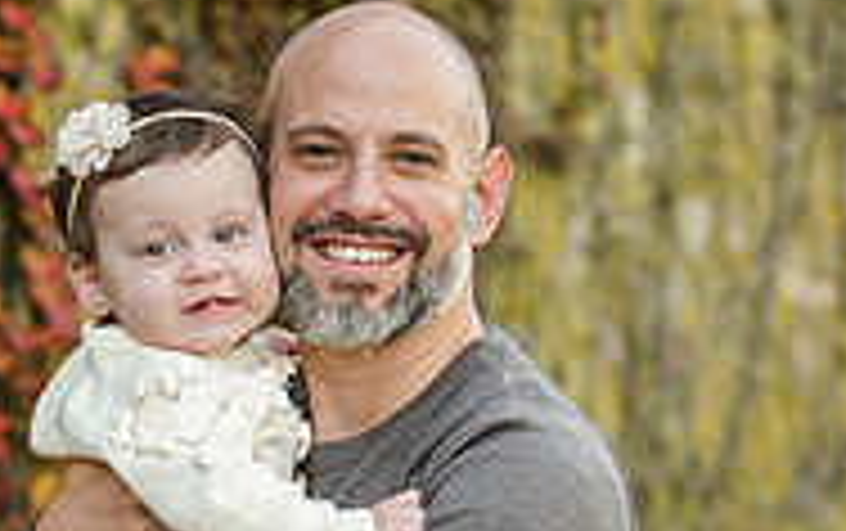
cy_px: 328
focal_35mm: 195
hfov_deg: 10.7
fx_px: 4501
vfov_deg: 6.7
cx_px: 207
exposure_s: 1/1000
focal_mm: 80
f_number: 3.5
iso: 800
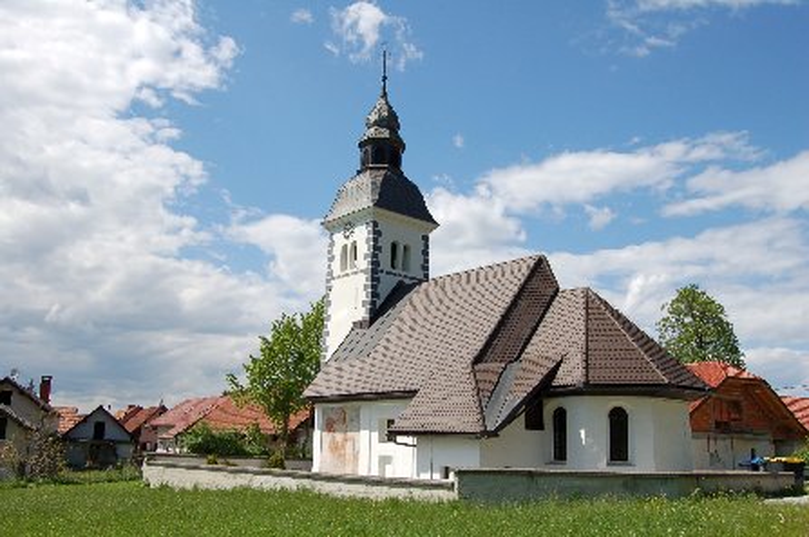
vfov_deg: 39.9
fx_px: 741
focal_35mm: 33
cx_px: 404
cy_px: 268
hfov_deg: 57.3
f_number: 10
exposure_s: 1/400
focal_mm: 22
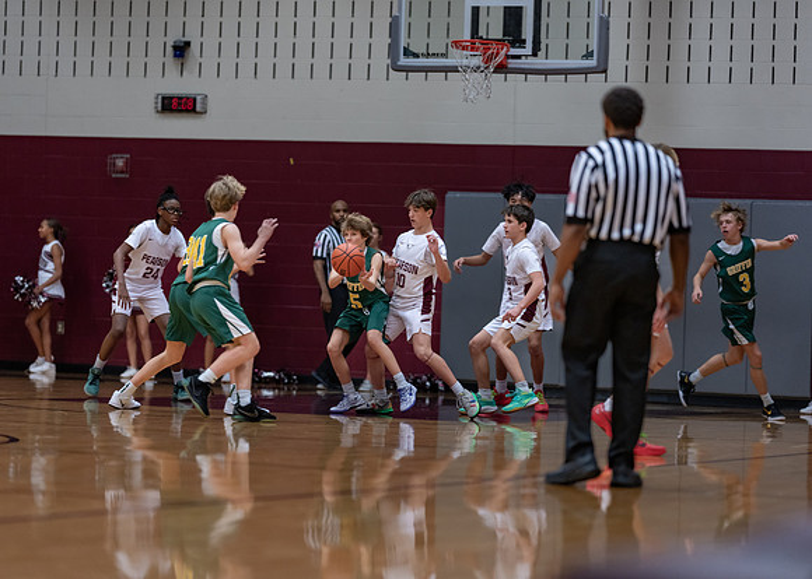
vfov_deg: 10.2
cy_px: 290
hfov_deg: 14.2
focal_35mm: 141
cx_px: 406
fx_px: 3261
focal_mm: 135
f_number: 1.8
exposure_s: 1/1000
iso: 1250
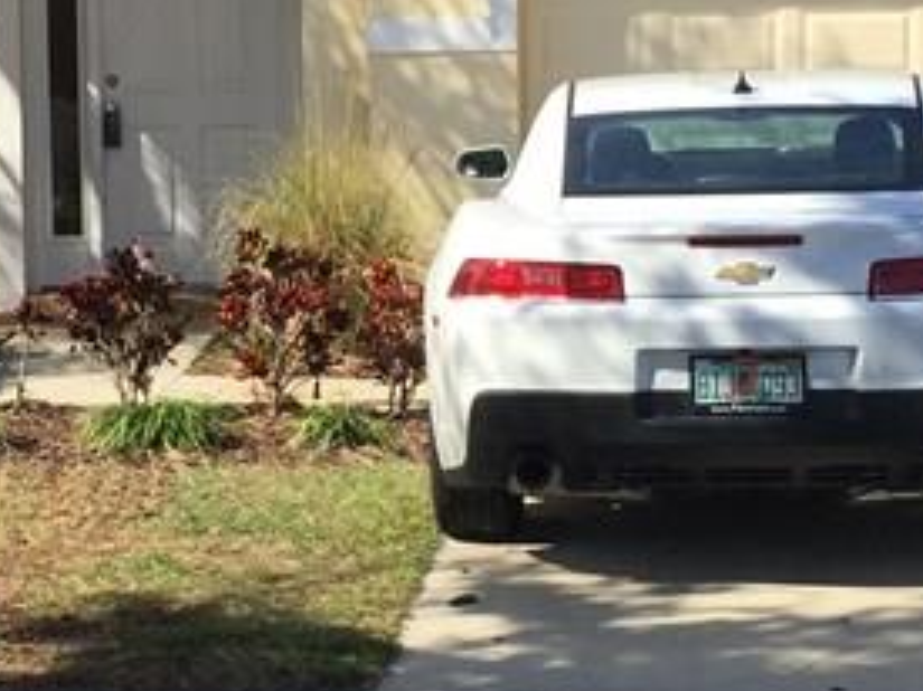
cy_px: 258
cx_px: 222
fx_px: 2878
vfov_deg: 13.7
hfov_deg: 18.1
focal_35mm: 108
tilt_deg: -1.9
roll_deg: -0.2
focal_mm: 4.15
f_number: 2.2
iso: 32
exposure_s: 1/1980
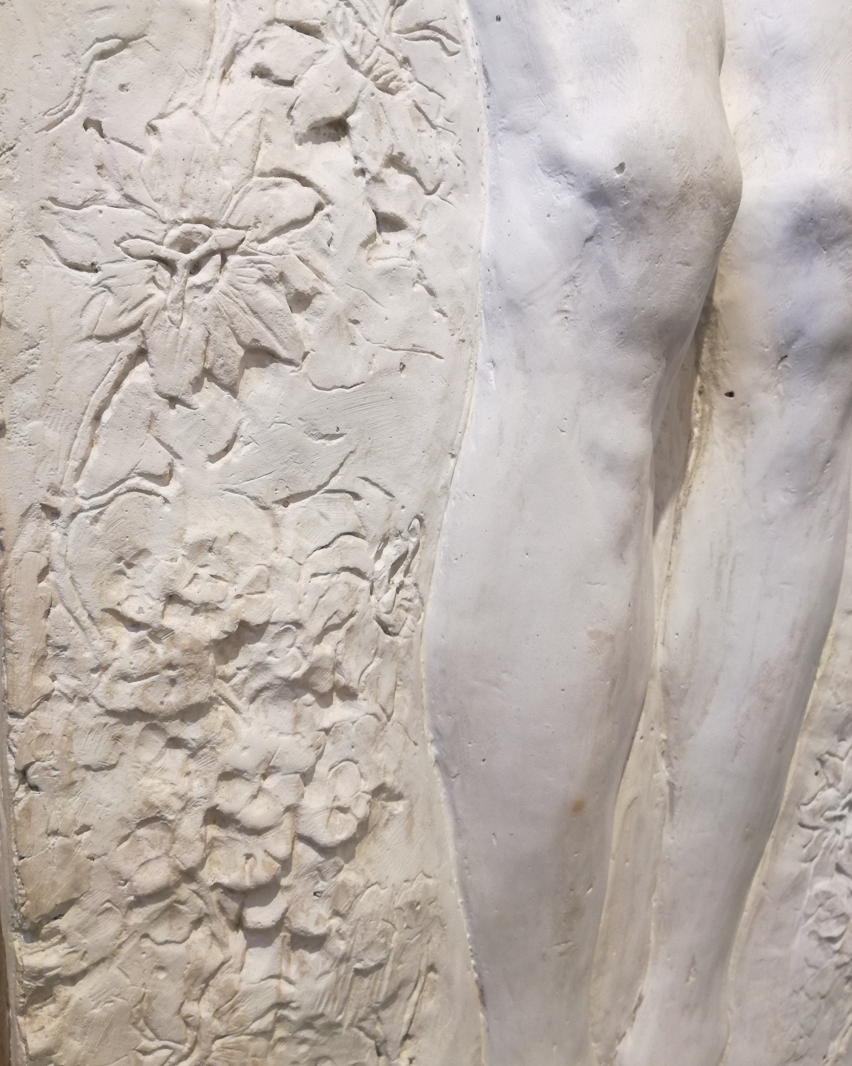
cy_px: 507
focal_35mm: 29
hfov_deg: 50.0
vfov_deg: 60.4
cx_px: 426
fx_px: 914
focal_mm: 3.79
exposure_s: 1/33.3
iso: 100
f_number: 2
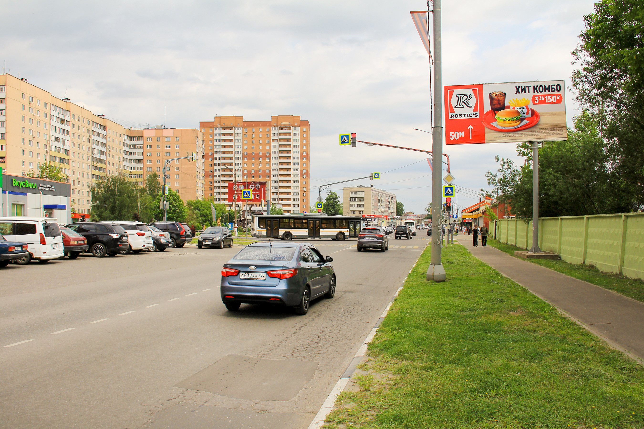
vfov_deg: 25.1
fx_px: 966
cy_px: 214
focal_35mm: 54
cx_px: 322
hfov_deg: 36.9
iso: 100
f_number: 10
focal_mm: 18
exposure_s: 1/250
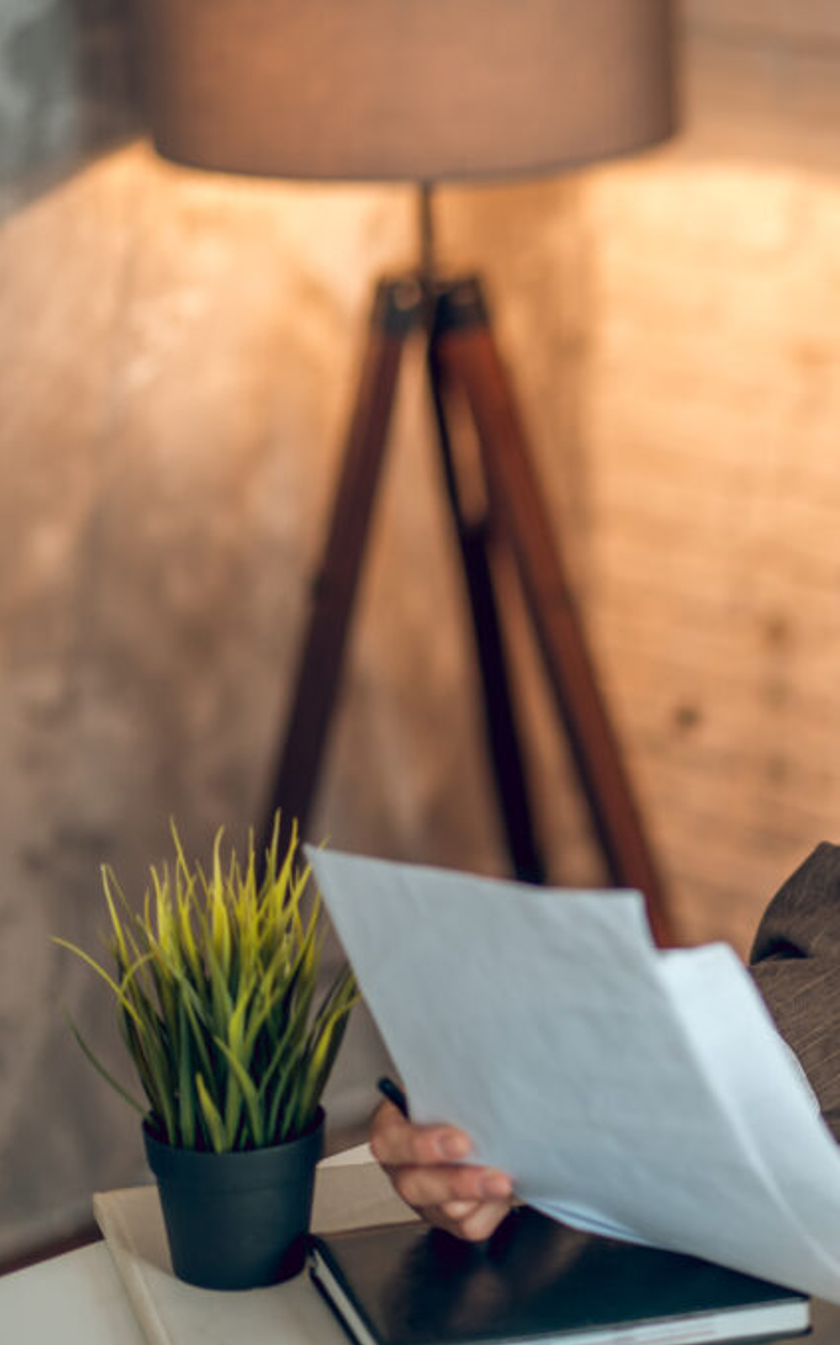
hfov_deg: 9.9
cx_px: 999
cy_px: 672
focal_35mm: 131
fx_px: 4799
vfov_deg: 15.9
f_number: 2
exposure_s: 1/200
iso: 400
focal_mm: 85
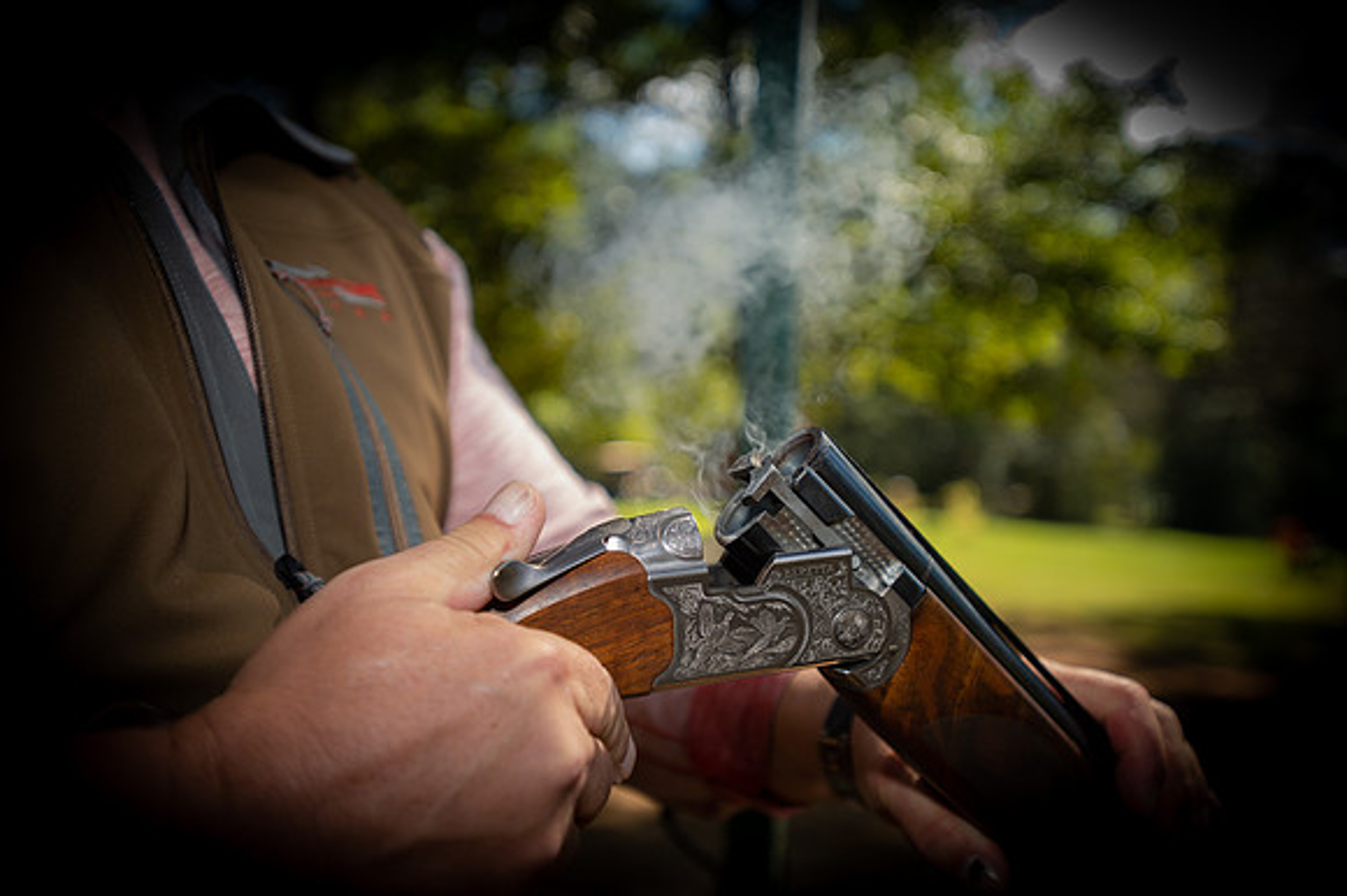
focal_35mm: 35
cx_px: 674
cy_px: 448
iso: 80
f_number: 2.8
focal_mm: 35
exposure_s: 1/250
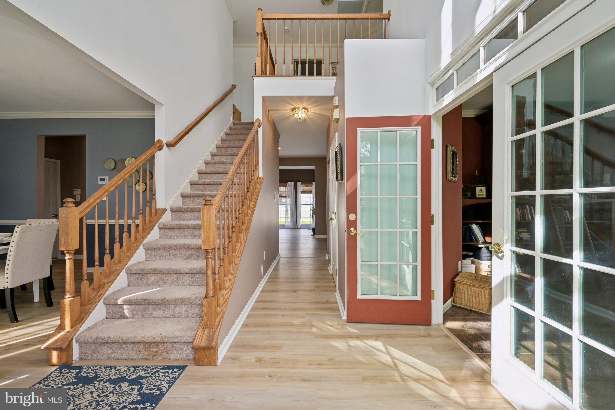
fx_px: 239
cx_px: 308
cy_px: 205
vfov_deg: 81.2
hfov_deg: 104.3
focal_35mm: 14
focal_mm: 14
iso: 200
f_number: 8
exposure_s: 1/60
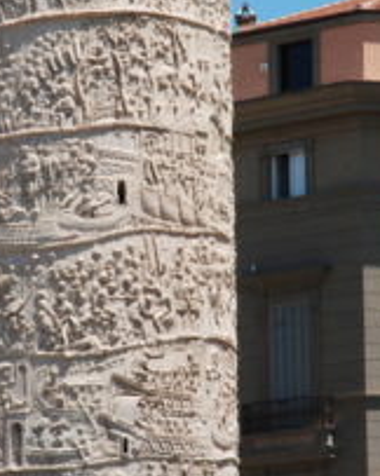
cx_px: 93
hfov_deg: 6.4
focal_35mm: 243
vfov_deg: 7.9
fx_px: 3421
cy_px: 87
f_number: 16
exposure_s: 1/60
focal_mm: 70
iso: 100
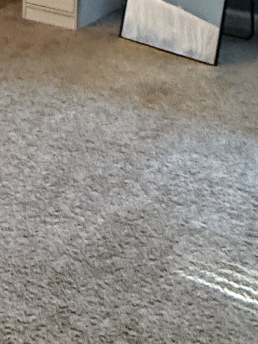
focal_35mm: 79
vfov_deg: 21.8
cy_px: -128
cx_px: -41
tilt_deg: -5.5
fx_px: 785
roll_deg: -0.4
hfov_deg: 17.9
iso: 400
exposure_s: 1/60
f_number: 2.2
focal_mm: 2.22
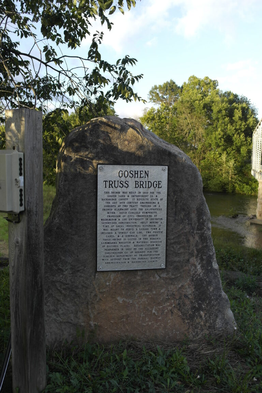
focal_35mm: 30
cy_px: 196
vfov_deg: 61.9
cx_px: 131
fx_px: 327
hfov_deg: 43.6
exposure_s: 1/125
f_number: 4.5
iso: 100
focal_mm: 20
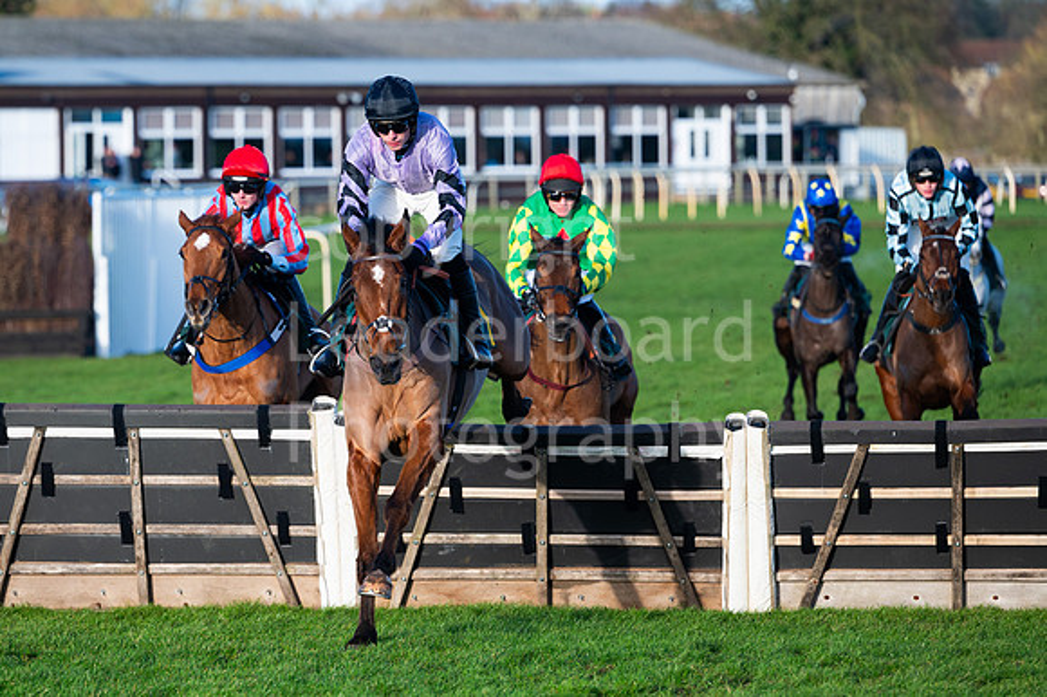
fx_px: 6354
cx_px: 425
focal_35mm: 219
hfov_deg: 9.4
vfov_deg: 6.3
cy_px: 284
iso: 320
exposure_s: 1/2500
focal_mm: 175
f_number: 3.5
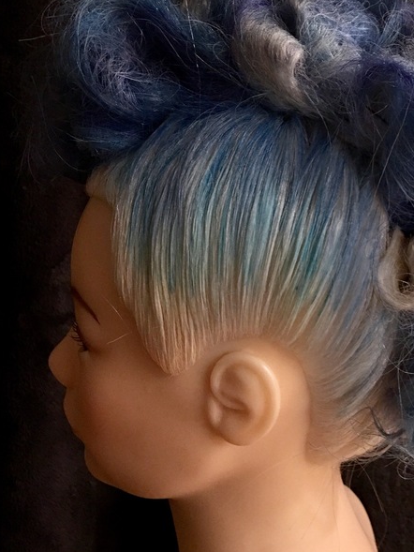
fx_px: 670
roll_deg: +0.1
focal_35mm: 42
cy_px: 225
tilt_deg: -12.1
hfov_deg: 34.0
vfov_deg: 44.6
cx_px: 280
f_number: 2.2
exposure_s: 1/4
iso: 64
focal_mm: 4.15
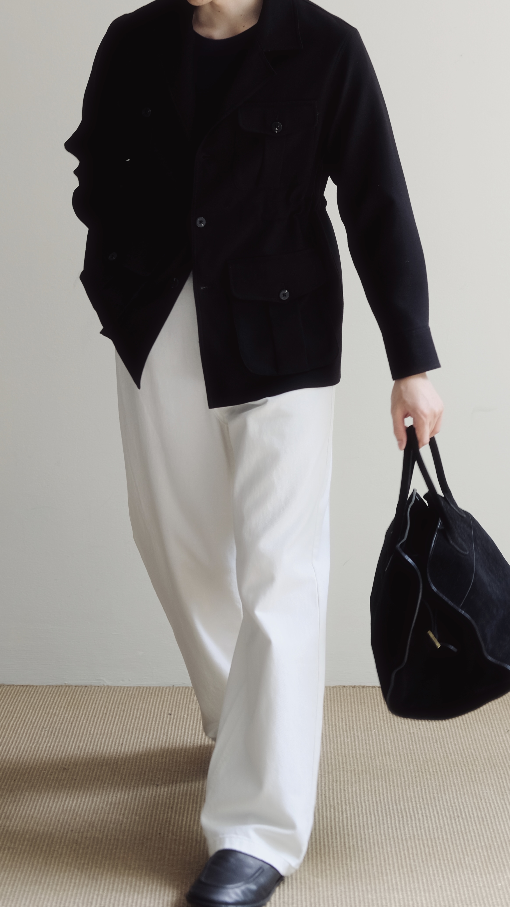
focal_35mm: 56
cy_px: 455
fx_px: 1346
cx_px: 242
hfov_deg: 21.4
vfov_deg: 37.2
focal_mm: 35
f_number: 2.5
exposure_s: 1/100
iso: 320
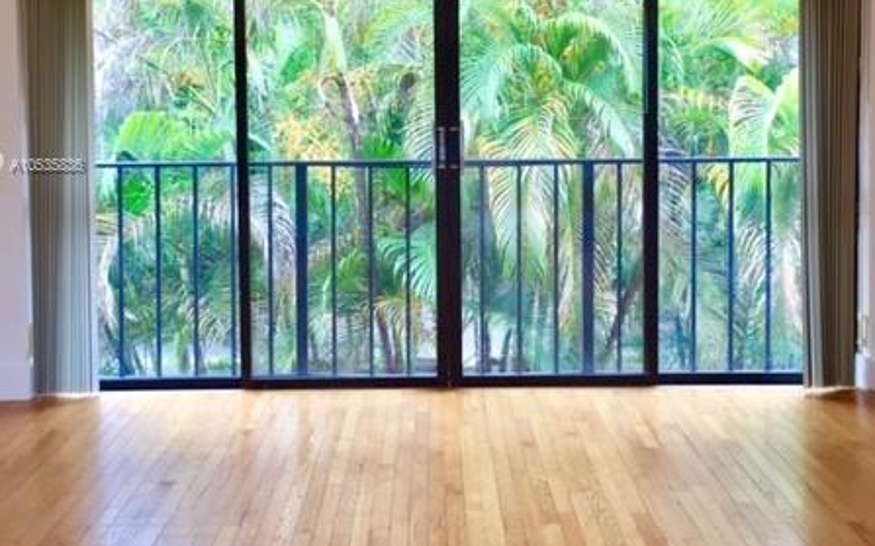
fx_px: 1049
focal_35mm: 44
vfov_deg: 28.9
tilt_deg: -1.5
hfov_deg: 45.3
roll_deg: -0.3
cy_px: 166
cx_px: 433
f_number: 2.2
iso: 50
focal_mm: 4.15
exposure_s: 1/120
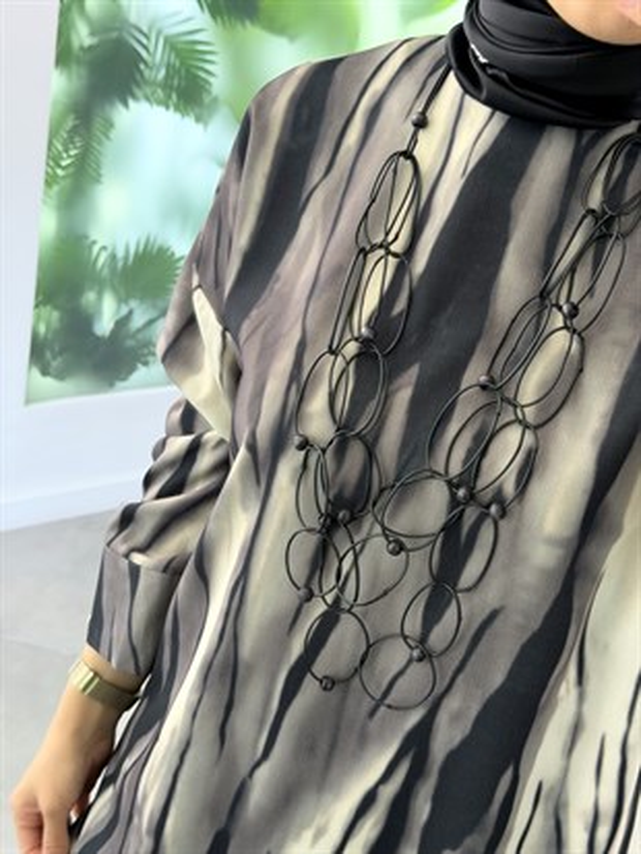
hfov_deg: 30.3
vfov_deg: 39.6
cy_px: 427
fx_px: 1185
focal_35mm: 48
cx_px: 320
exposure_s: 1/144
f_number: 1.78
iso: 100
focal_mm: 6.76
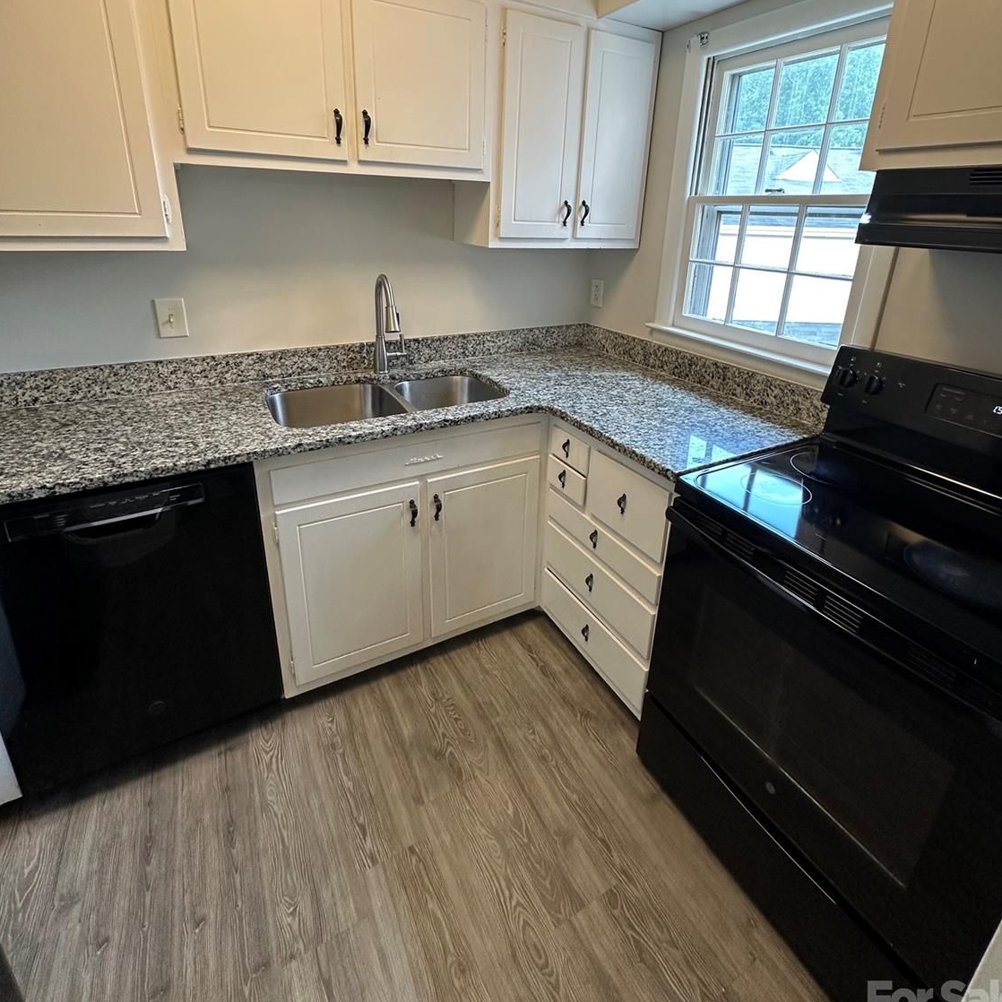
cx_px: 512
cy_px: 392
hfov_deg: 84.0
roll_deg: -2.4
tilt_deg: -17.3
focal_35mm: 17
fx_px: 557
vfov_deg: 82.8
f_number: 2.2
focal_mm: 2.22
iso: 250
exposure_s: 1/120
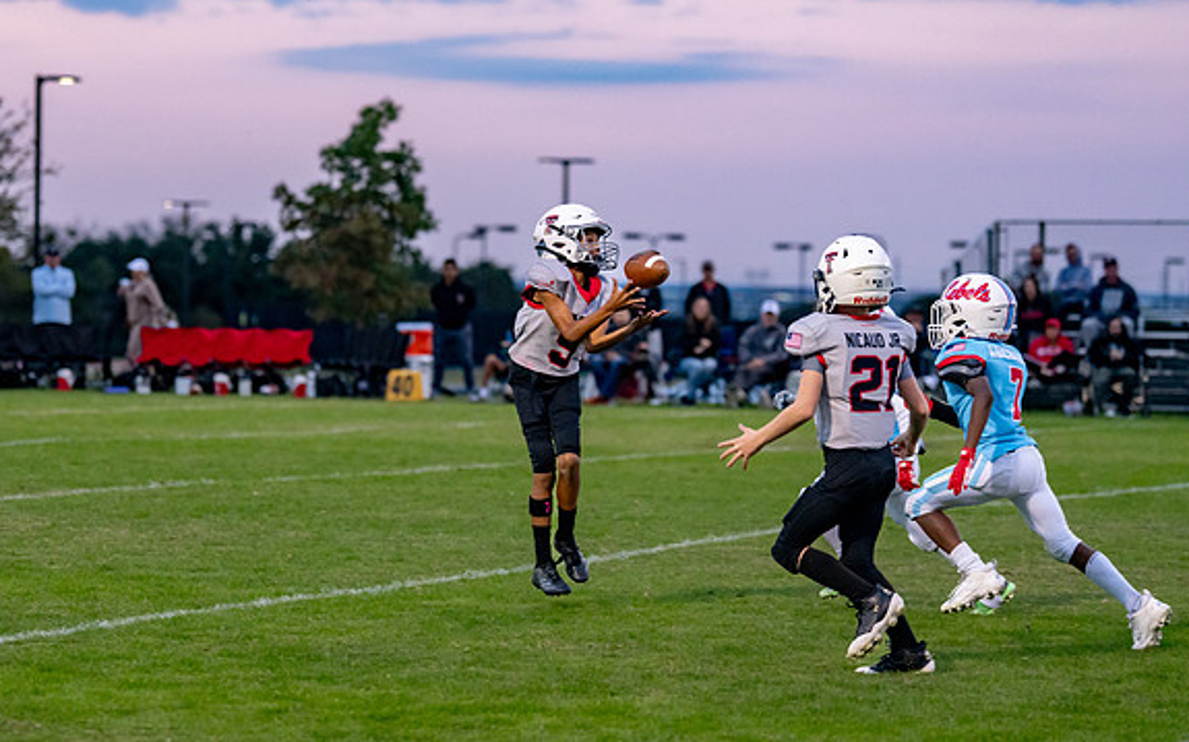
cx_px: 426
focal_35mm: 154
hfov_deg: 13.6
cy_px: 346
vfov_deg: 8.5
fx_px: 4989
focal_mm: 115
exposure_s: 1/1000
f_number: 2.8
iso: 2500
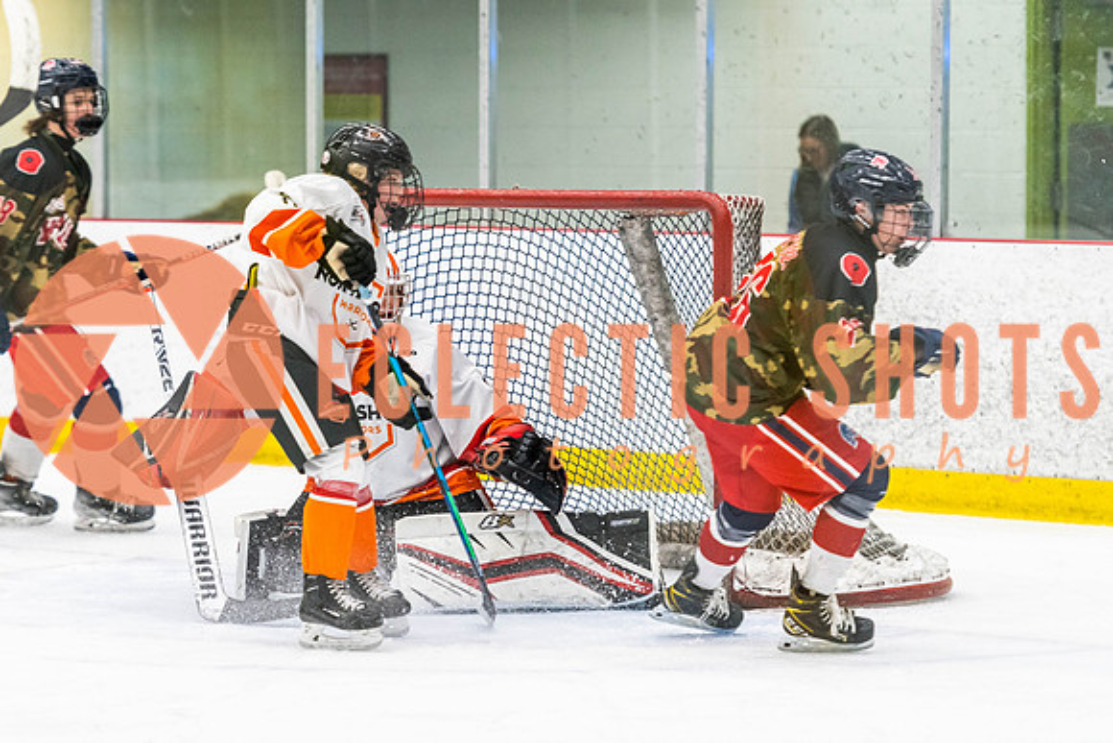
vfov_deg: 7.7
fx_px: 5537
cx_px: 401
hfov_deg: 11.5
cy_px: 372
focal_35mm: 179
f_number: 2.8
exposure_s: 1/640
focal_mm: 140
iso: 2000
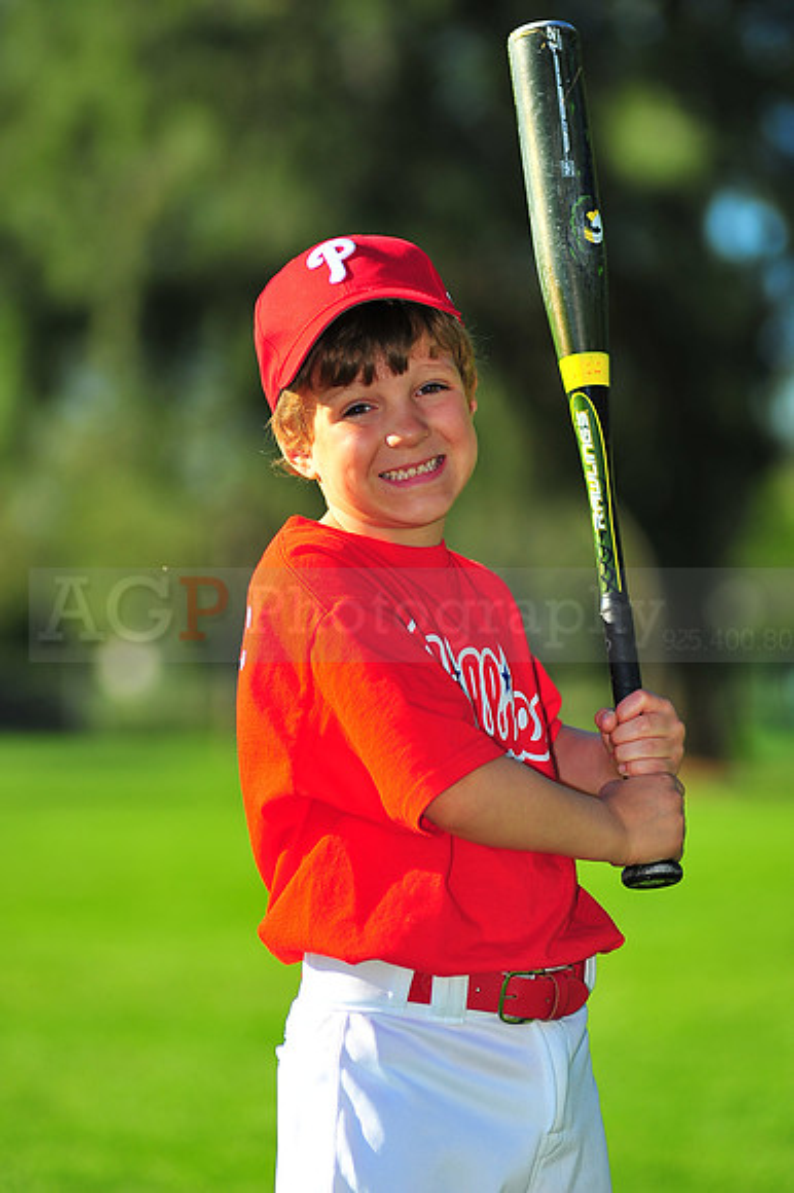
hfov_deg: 7.6
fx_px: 5962
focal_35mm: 180
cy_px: 596
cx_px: 397
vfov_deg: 11.4
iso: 200
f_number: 4
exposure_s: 1/1600
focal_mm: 180
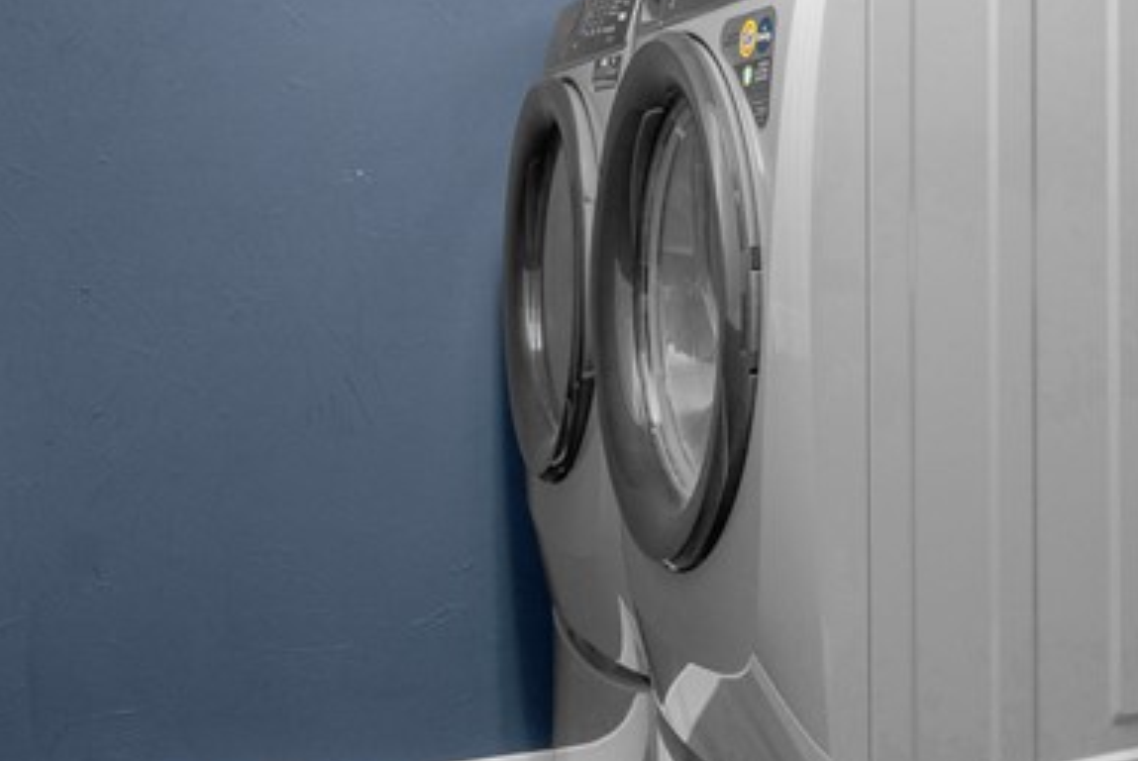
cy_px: 217
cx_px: 1254
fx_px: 1613
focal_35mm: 51
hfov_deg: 33.7
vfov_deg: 26.3
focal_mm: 18
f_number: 6.3
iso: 125
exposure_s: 1/1.67
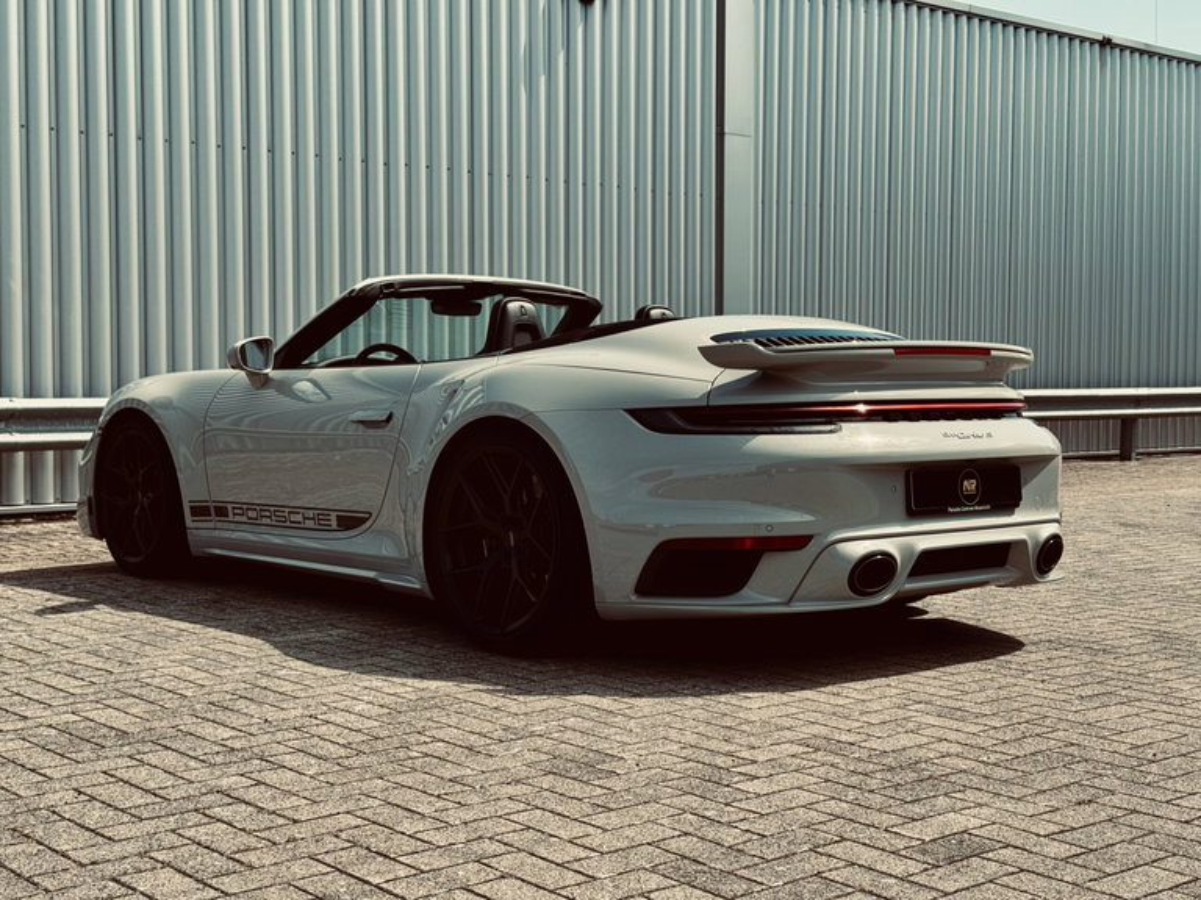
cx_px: 600
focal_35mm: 48
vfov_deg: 30.3
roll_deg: +0.2
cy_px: 450
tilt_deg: -2.2
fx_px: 1665
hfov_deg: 39.7
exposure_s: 1/4049
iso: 64
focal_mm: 6.76
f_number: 1.78
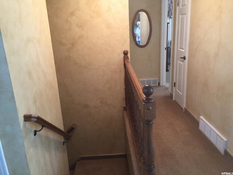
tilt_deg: -15.9
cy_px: 88
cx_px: 116
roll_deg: +4.4
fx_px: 195
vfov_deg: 48.2
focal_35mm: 29
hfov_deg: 61.7
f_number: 2.2
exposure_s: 1/30
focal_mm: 4.15
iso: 125
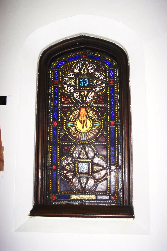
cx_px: 84
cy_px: 126
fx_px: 264
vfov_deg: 50.7
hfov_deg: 35.1
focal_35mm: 38
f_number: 2.8
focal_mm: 8
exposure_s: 1/30
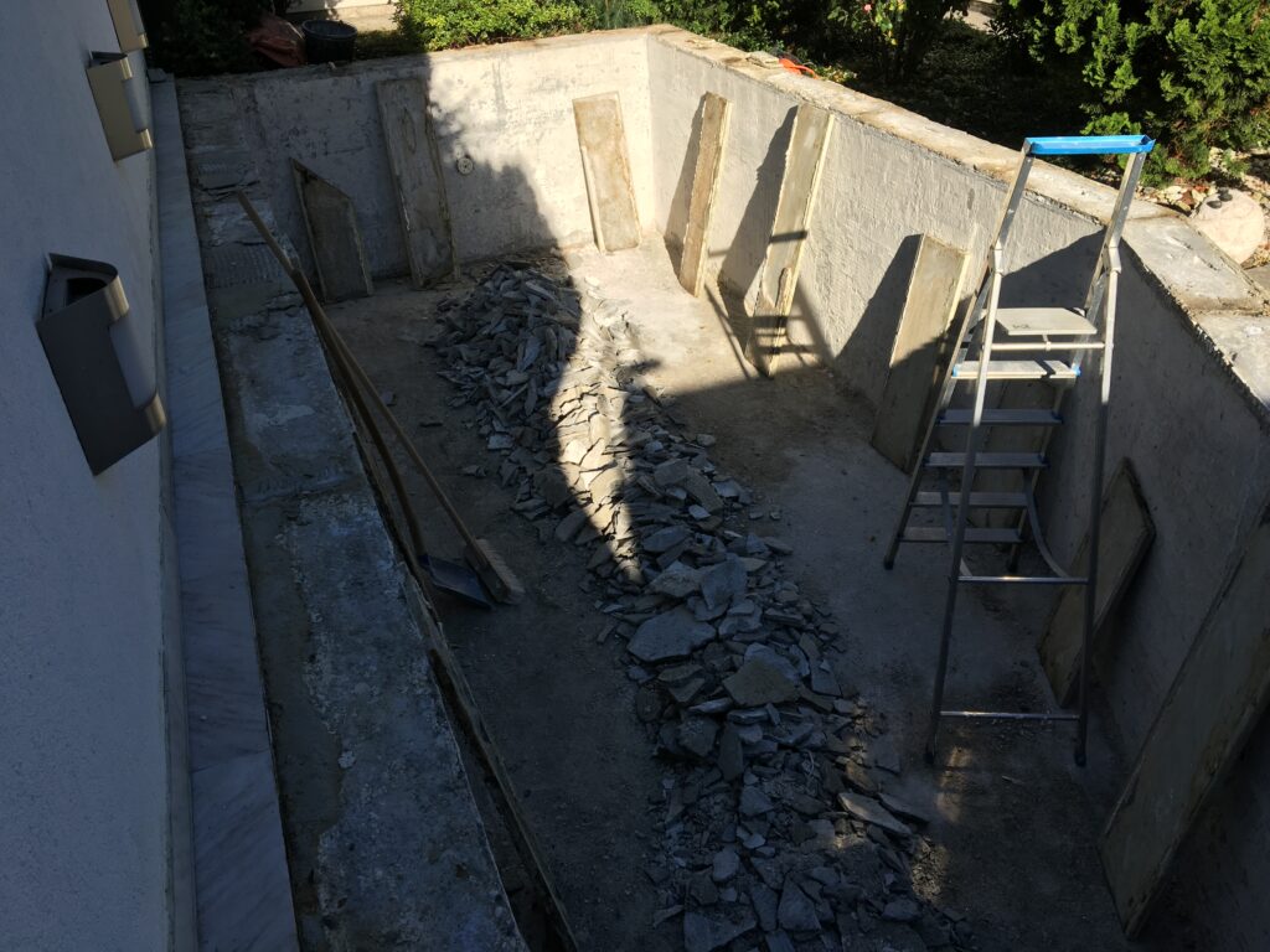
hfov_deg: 61.7
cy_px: 476
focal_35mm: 29
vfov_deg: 48.2
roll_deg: +3.5
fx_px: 1064
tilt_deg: -29.9
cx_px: 635
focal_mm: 4.15
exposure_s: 1/962
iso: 25
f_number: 2.2
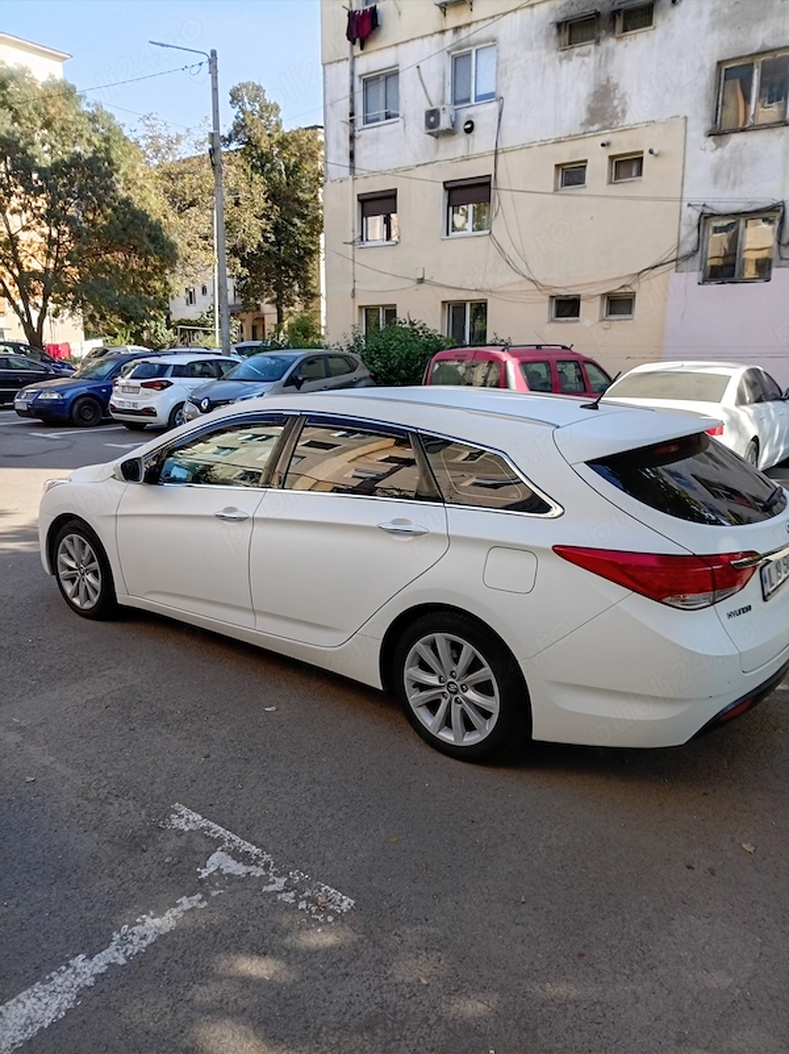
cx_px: 394
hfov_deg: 54.8
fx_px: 760
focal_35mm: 25
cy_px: 527
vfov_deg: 69.4
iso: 100
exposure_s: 1/401
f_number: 1.8
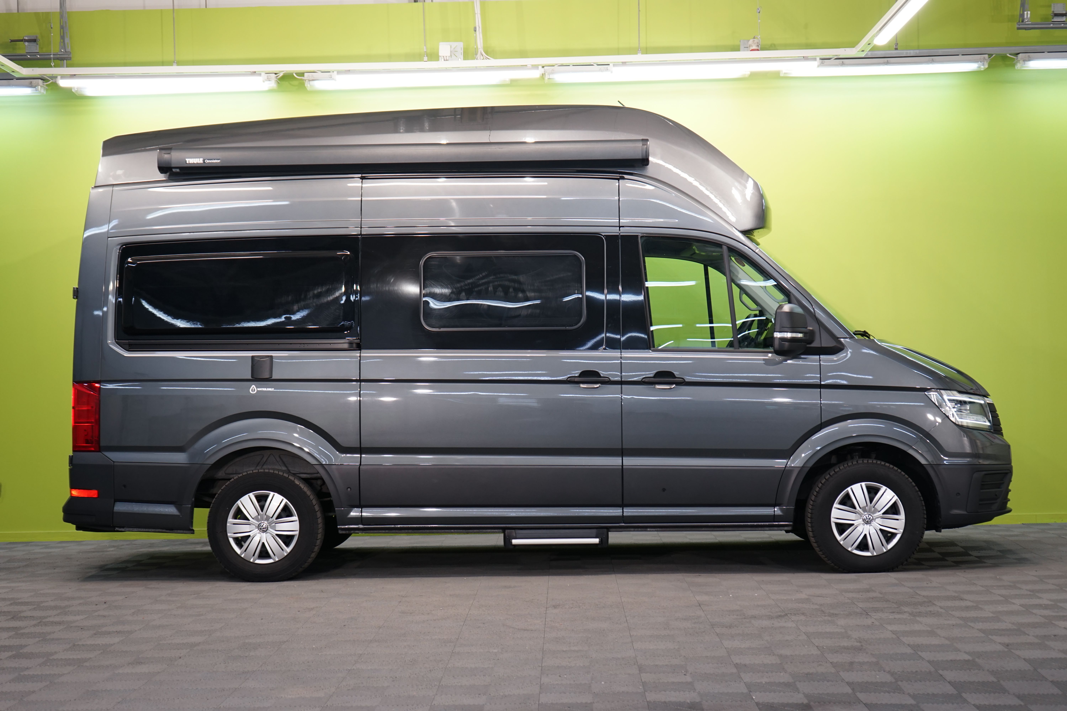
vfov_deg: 24.6
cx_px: 534
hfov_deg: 36.2
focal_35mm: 55
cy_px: 356
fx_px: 1630
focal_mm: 55
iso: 500
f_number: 5.6
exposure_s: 1/30
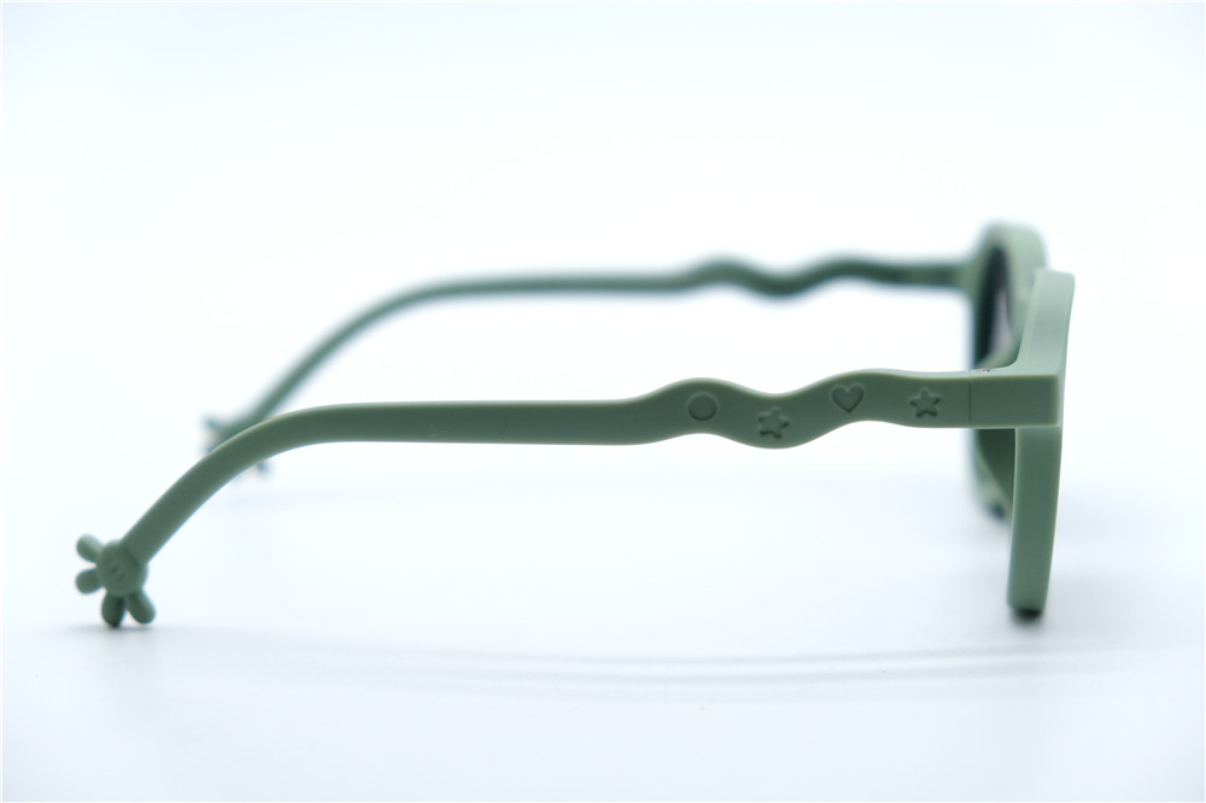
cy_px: 402
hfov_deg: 24.5
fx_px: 2779
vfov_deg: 16.4
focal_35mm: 83
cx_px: 603
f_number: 4
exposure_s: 1/1000
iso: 640
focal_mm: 55
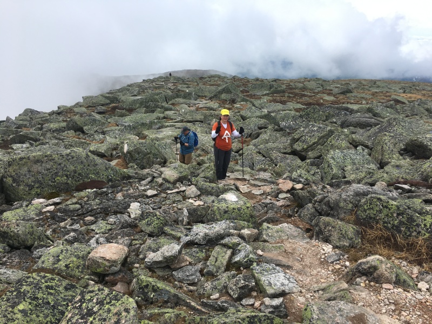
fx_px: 362
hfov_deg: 61.7
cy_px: 162
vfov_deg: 48.2
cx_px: 216
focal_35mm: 29
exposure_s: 1/1603
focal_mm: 4.15
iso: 25
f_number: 2.2
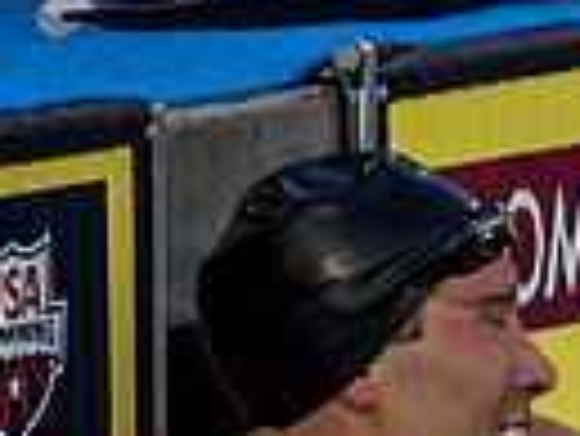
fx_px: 21299
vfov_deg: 1.2
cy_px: 421
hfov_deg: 1.6
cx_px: 1598
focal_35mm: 1270
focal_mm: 97
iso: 500
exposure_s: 1/1250
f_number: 2.8
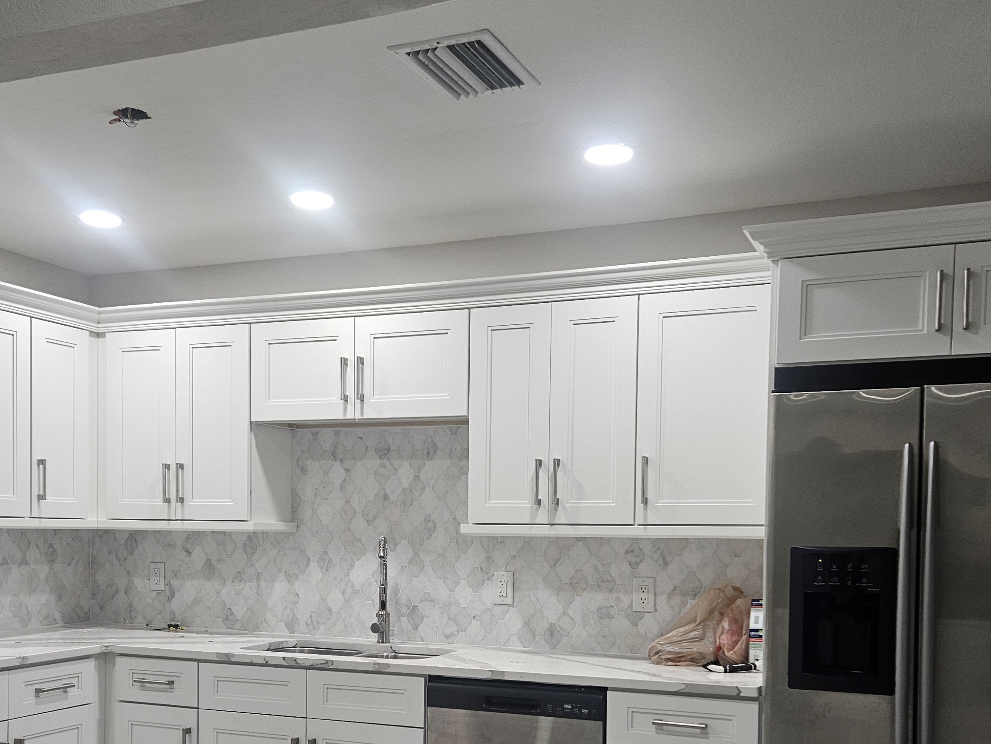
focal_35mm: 40
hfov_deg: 46.8
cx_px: 469
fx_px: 1145
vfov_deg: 35.2
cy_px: 561
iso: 100
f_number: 1.8
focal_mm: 5.4
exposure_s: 1/120
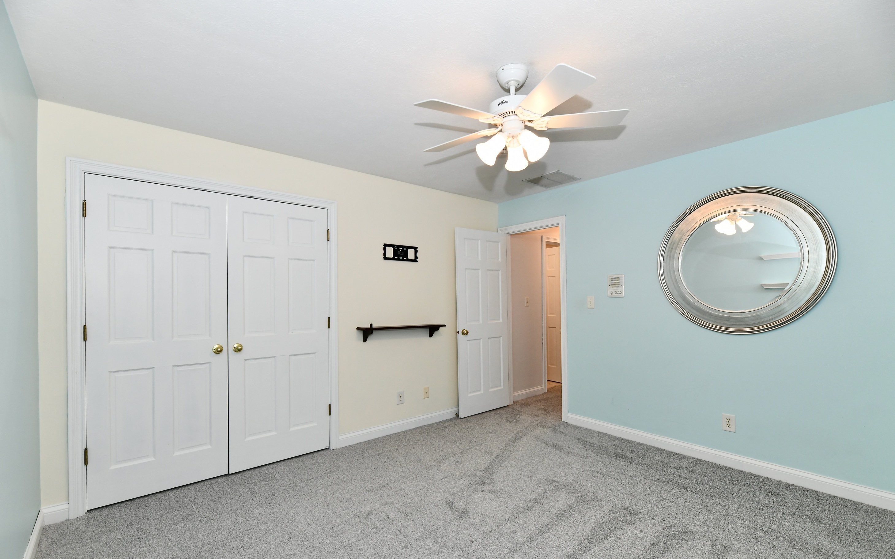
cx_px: 441
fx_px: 366
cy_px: 312
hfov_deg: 101.5
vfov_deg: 74.5
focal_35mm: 15
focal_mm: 14
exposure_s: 1/60
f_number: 6.3
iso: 640
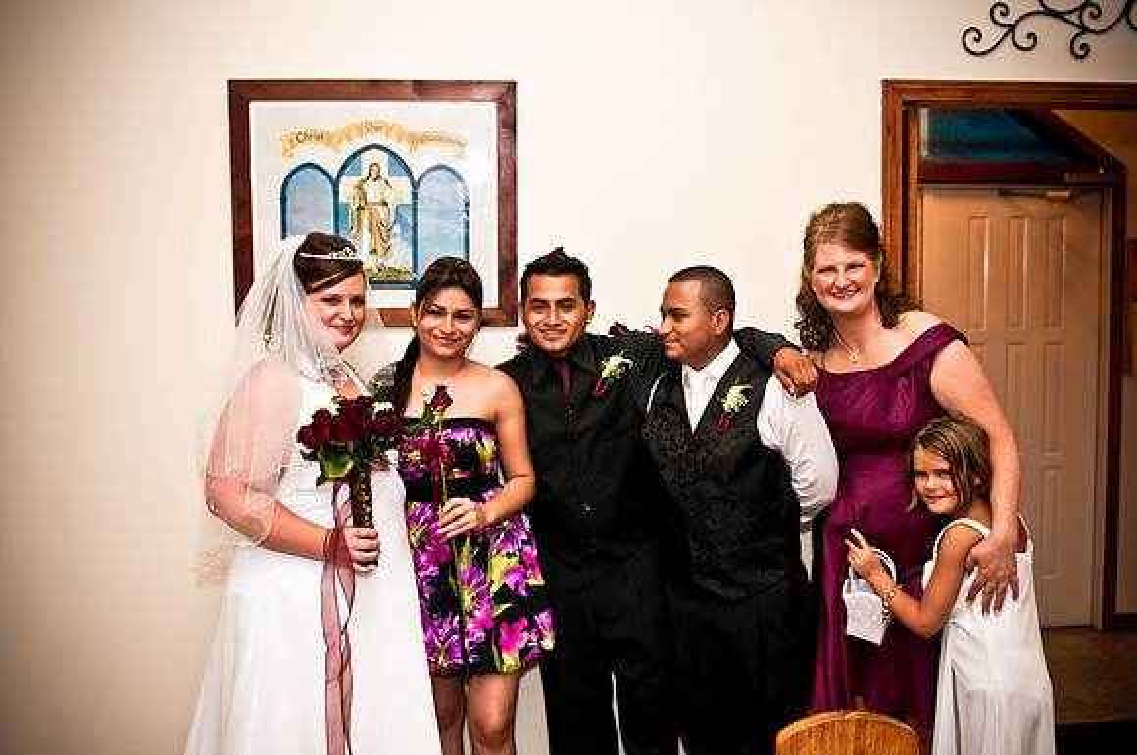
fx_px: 1135
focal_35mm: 36
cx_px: 568
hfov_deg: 53.2
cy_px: 378
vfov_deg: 36.8
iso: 200
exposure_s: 1/60
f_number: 3.2
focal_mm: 24
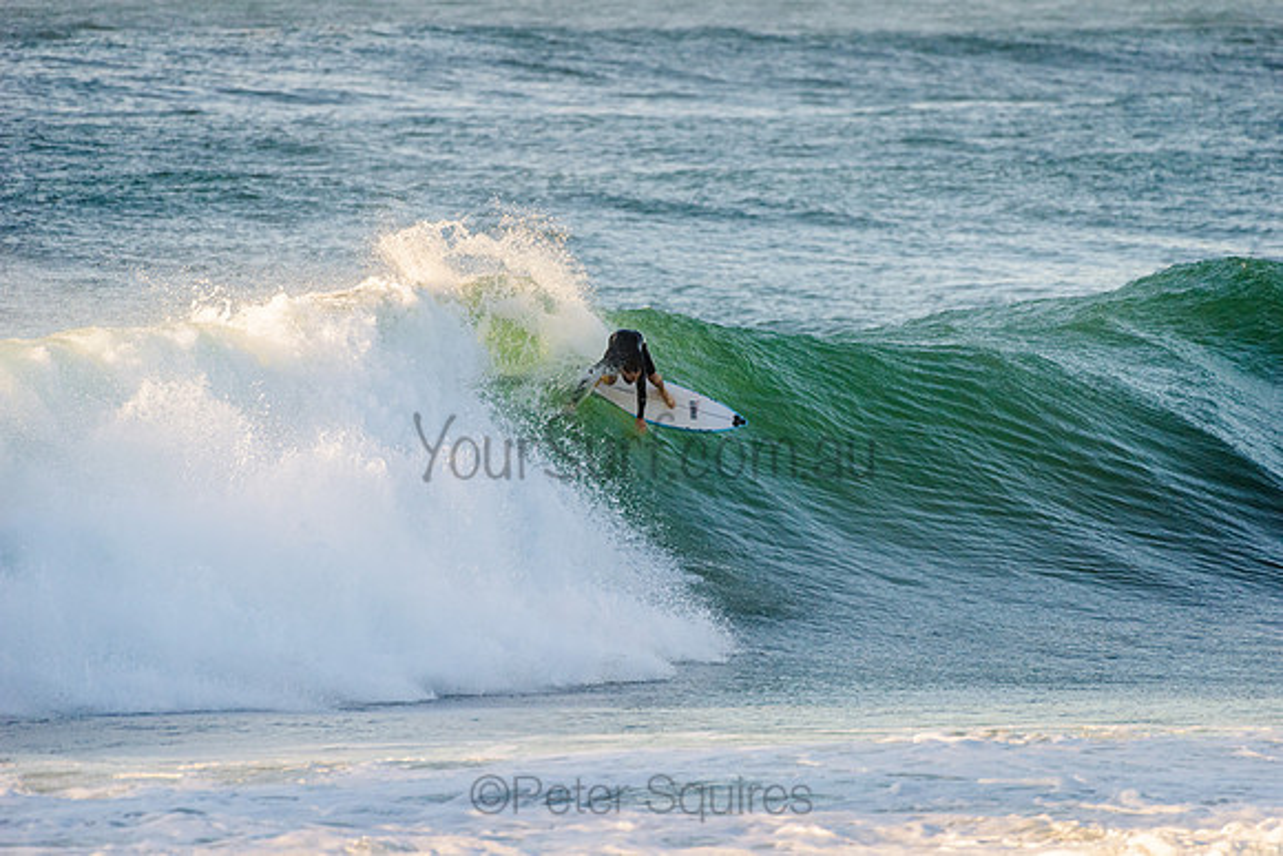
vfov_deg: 2.8
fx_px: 17826
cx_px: 642
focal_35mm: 500
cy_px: 428
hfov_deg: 4.1
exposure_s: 1/1600
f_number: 5.6
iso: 320
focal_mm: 500
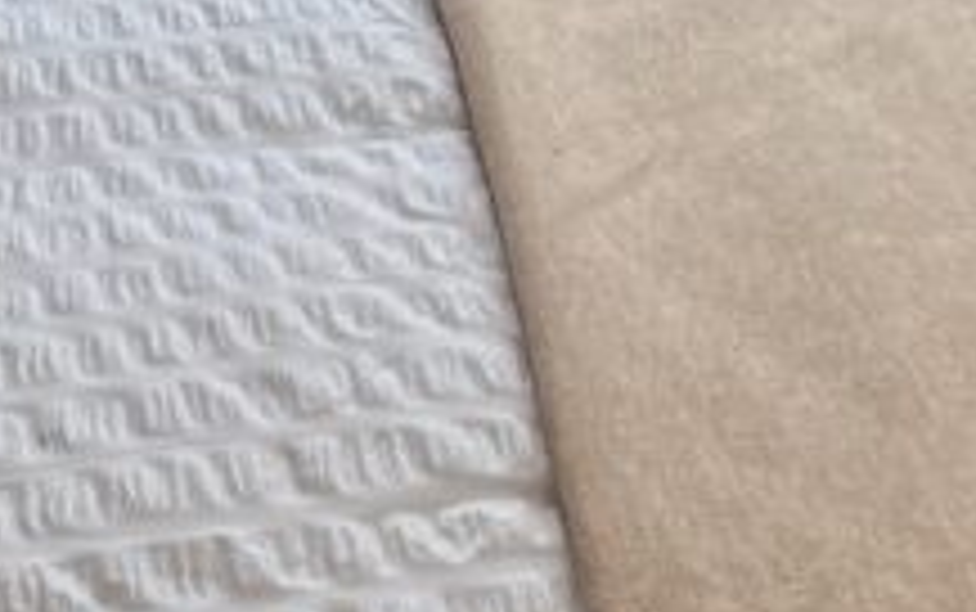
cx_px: 913
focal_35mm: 130
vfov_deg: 9.4
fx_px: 3461
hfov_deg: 15.8
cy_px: -626
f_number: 1.6
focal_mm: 5.1
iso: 40
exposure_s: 1/263
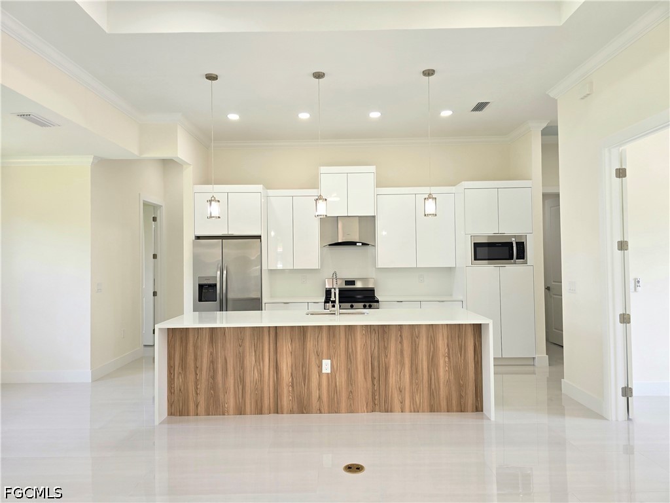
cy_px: 252
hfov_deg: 73.9
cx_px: 335
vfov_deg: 58.9
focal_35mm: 23
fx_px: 445
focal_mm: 6.3
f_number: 1.7
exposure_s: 1/120
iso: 64
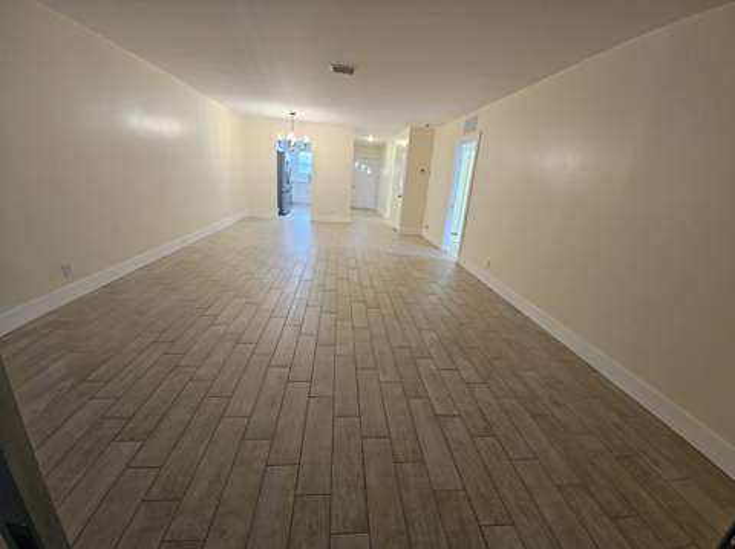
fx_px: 276
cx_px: 368
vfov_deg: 89.8
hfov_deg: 106.2
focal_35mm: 13
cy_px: 274
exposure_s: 1/60
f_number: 2.2
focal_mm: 2.2
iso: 320
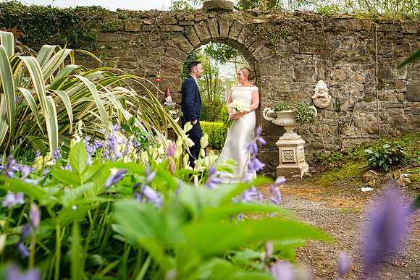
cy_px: 87
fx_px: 421
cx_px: 233
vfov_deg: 36.4
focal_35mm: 36
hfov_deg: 53.0
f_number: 4
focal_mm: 16
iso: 200
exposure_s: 1/200
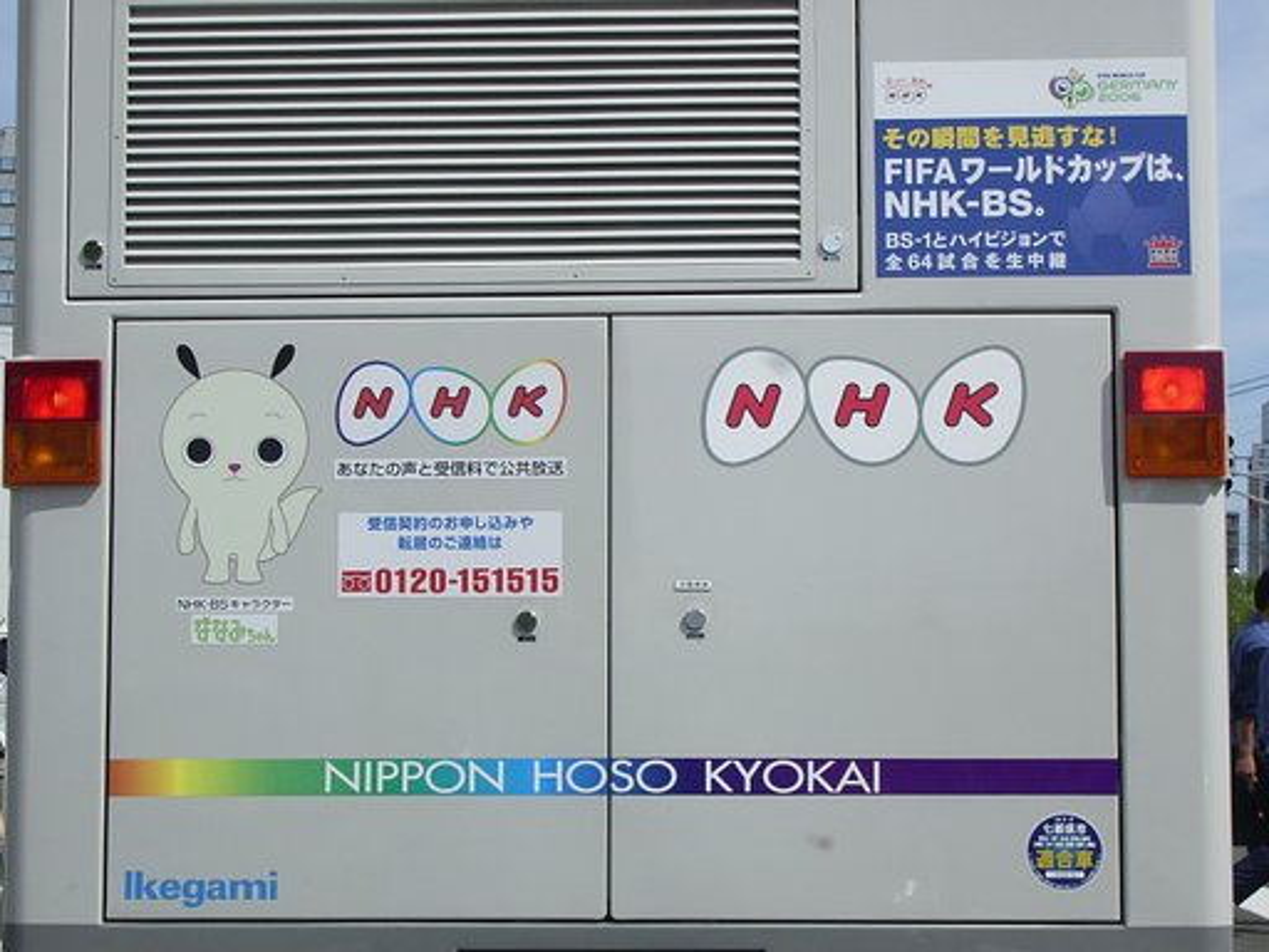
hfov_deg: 26.3
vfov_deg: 19.9
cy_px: 476
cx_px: 634
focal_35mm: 74
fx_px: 2713
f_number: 6.2
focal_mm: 12.2
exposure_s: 1/400
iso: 80
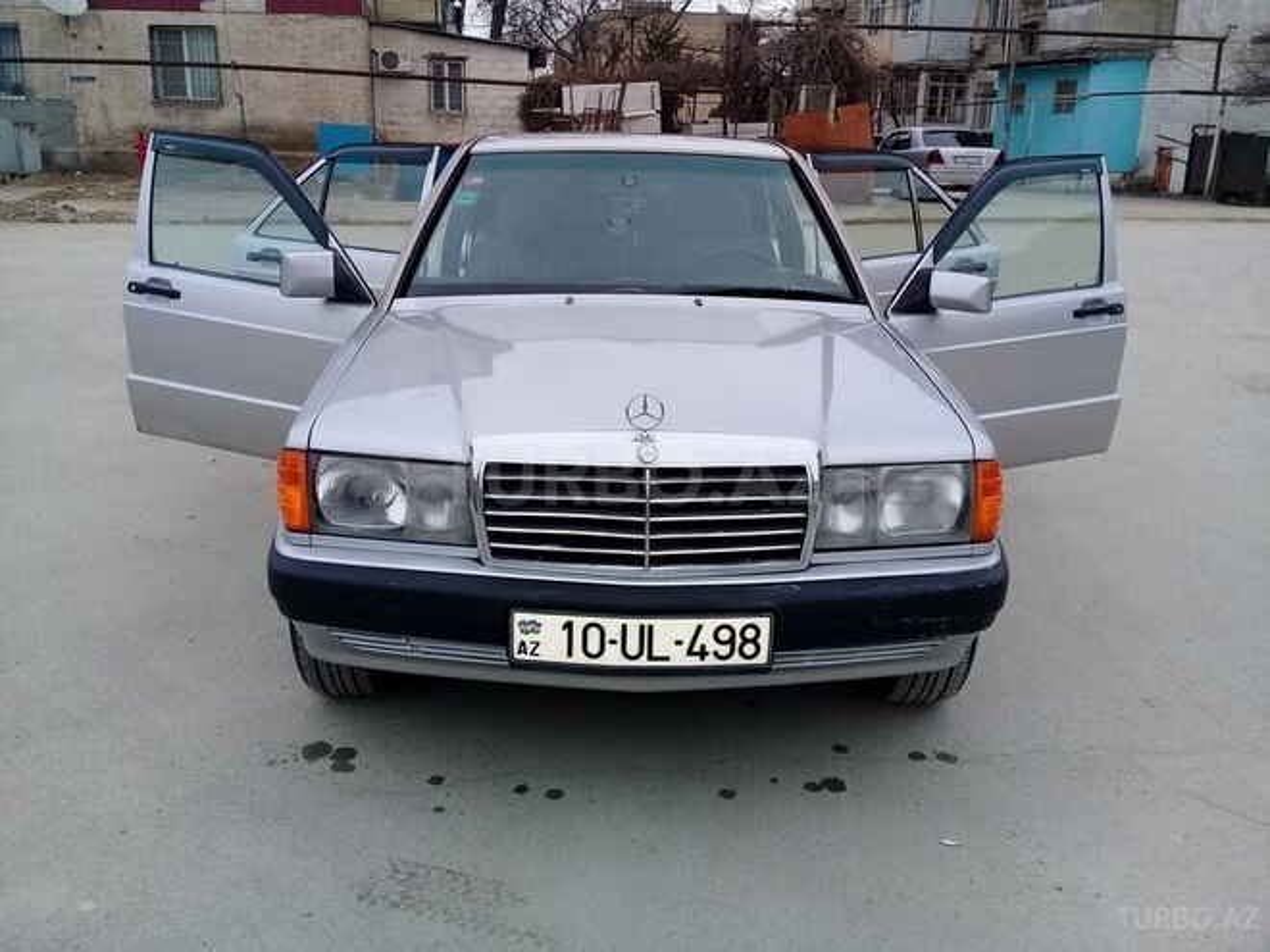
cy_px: 476
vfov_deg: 45.4
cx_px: 635
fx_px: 1137
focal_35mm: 31
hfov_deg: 58.4
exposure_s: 1/164
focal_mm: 3.3
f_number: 2.2
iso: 64
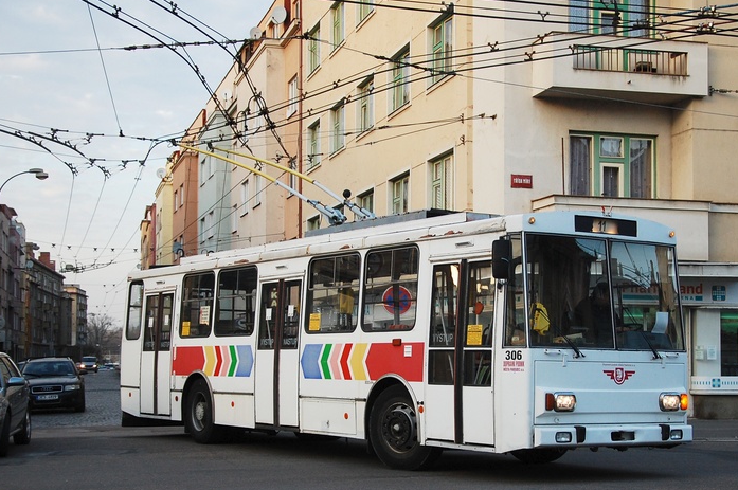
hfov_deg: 32.4
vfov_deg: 21.8
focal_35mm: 62
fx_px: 1269
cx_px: 414
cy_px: 296
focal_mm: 32
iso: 500
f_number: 4.2
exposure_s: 1/500
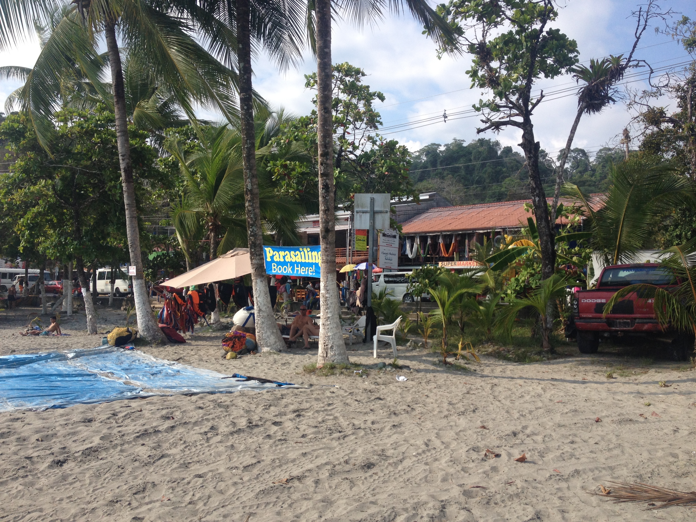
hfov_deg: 52.6
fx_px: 704
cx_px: 348
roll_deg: -1.4
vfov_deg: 40.7
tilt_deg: +0.1
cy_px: 261
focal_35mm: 35
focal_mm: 4.28
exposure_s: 1/1416
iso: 50
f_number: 2.4
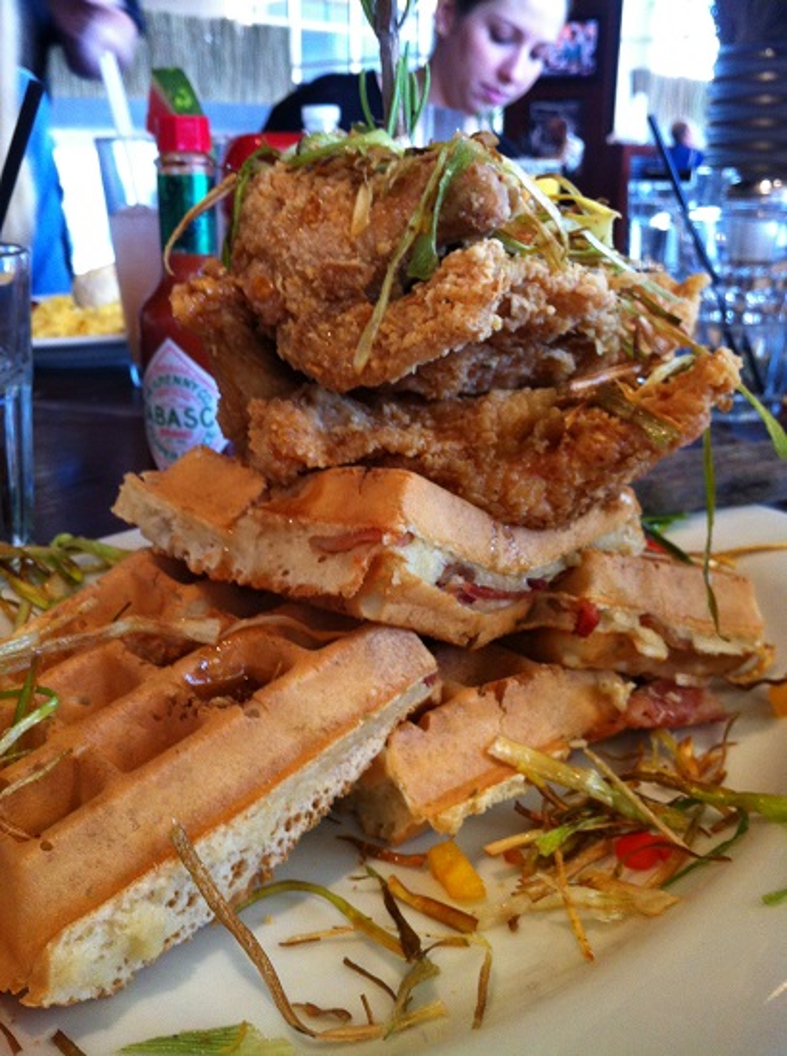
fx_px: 1065
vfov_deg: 52.7
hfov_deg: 40.6
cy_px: 528
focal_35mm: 35
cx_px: 394
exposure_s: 1/15
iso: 125
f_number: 2.8
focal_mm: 3.85
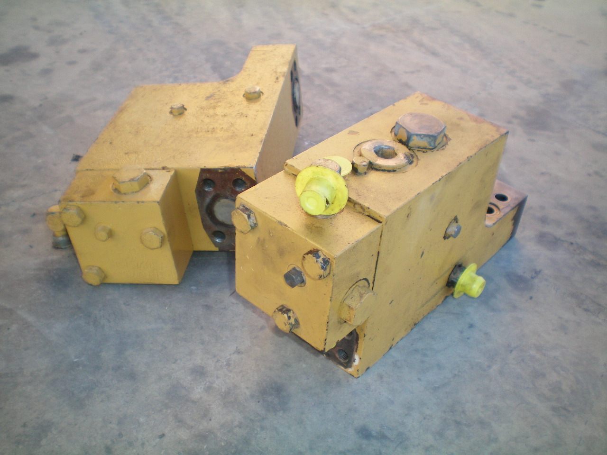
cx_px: 304
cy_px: 228
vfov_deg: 37.7
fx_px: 666
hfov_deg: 49.0
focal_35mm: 38
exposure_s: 1/100
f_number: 3.1
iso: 64
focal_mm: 6.3
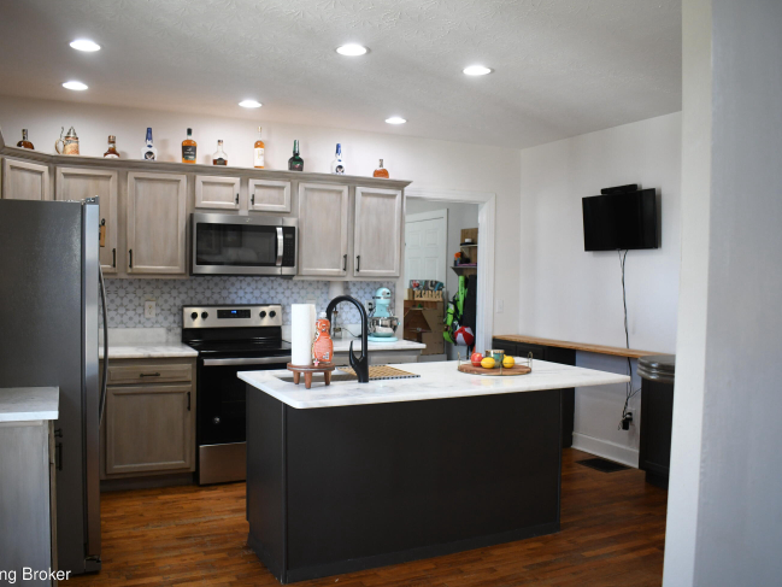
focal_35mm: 30
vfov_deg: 46.8
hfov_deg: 59.9
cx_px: 364
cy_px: 300
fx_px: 678
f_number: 3.5
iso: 1000
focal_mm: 18
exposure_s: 1/100
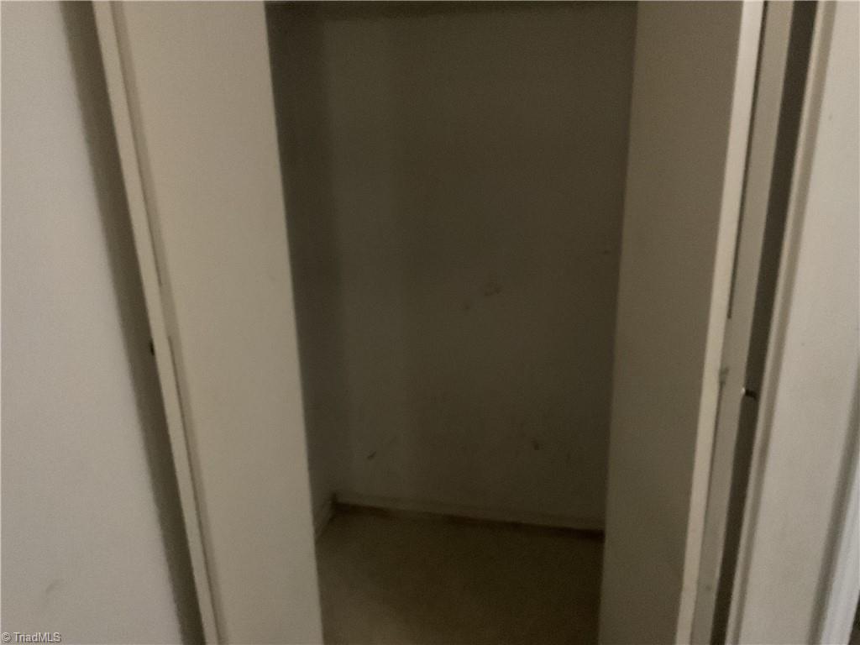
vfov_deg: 48.2
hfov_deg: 61.7
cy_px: 322
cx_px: 430
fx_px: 720
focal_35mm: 29
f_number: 1.8
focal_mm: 3
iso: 500
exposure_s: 1/17
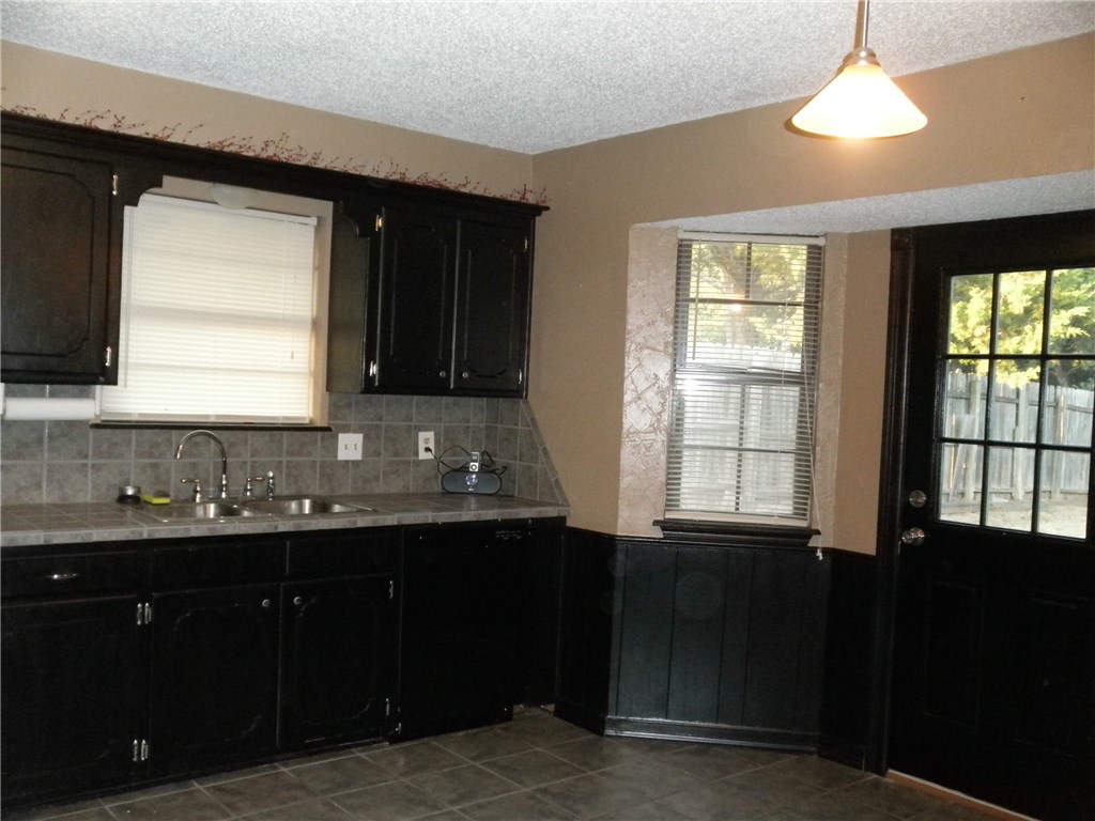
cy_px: 410
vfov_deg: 40.7
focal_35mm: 35
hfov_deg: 52.6
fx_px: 1107
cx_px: 548
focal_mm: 6.1
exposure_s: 1/60
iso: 640
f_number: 3.2
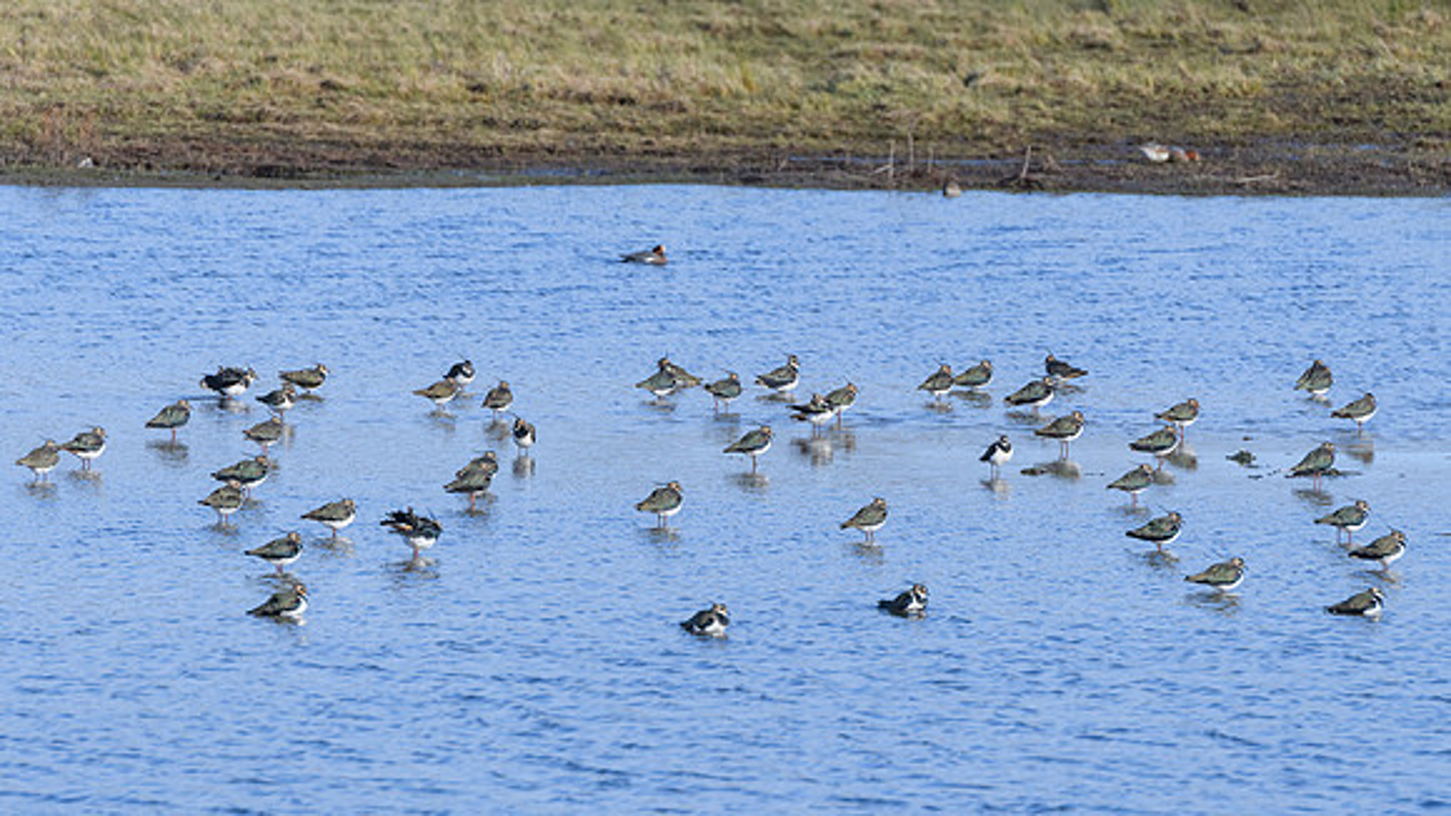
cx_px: 779
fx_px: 18319
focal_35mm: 476
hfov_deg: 4.5
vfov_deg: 2.6
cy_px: 400
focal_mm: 400
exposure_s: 1/1600
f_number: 8
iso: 1100
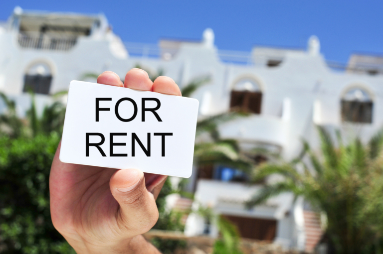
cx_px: 192
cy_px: 127
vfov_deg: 25.7
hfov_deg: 37.9
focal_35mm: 52
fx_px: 558
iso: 200
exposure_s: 1/250
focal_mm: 35
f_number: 8
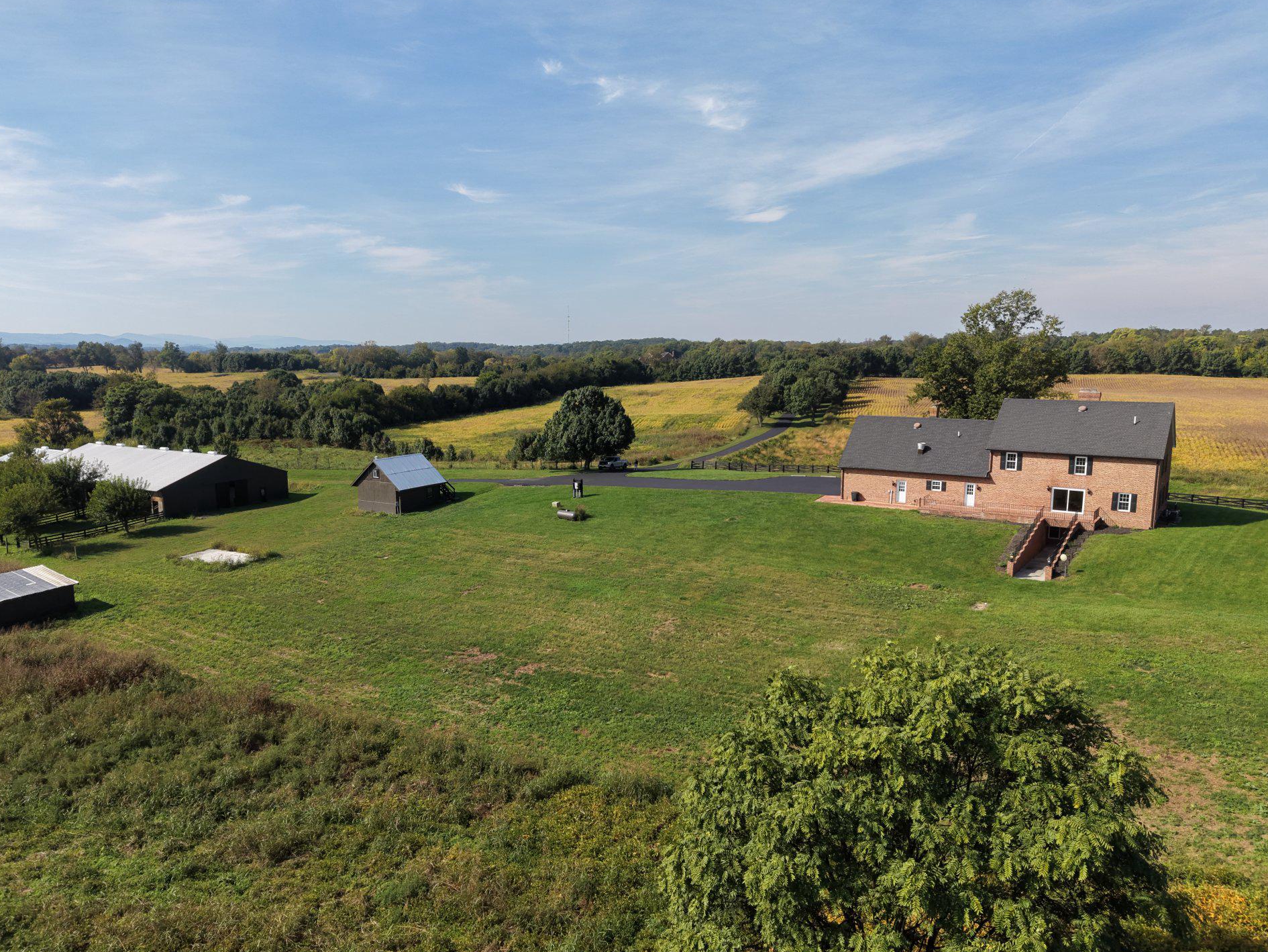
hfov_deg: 67.3
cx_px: 606
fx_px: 953
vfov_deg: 53.1
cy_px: 499
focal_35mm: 26
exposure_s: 1/5000
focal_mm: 8.67
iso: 230
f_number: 1.8
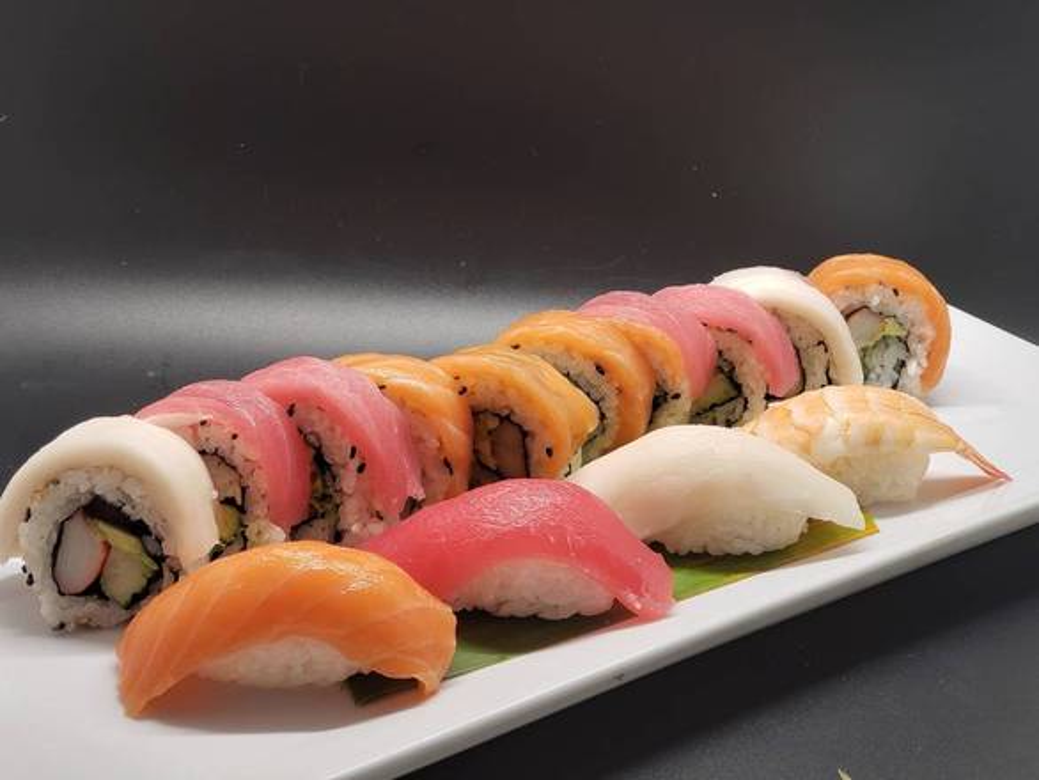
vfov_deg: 28.1
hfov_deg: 36.8
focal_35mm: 52
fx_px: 1561
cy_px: 390
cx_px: 520
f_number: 2.4
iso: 50
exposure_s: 1/30
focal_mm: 6
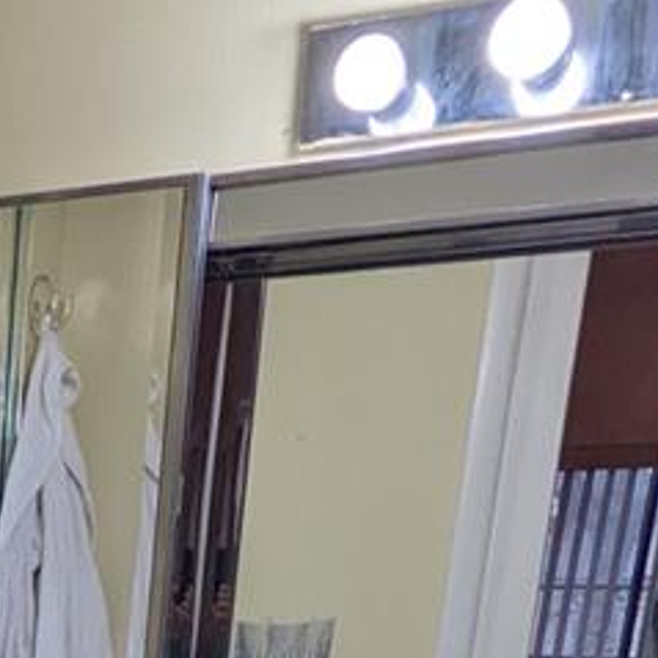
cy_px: 1123
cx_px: -267
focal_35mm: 71
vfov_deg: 19.4
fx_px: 1527
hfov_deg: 21.3
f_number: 2.2
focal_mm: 2.22
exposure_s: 1/60
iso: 47
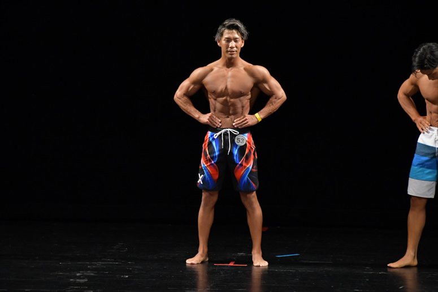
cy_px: 146
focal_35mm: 315
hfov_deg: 6.5
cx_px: 219
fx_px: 3831
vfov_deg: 4.4
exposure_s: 1/400
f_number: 5.6
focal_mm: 210
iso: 3200
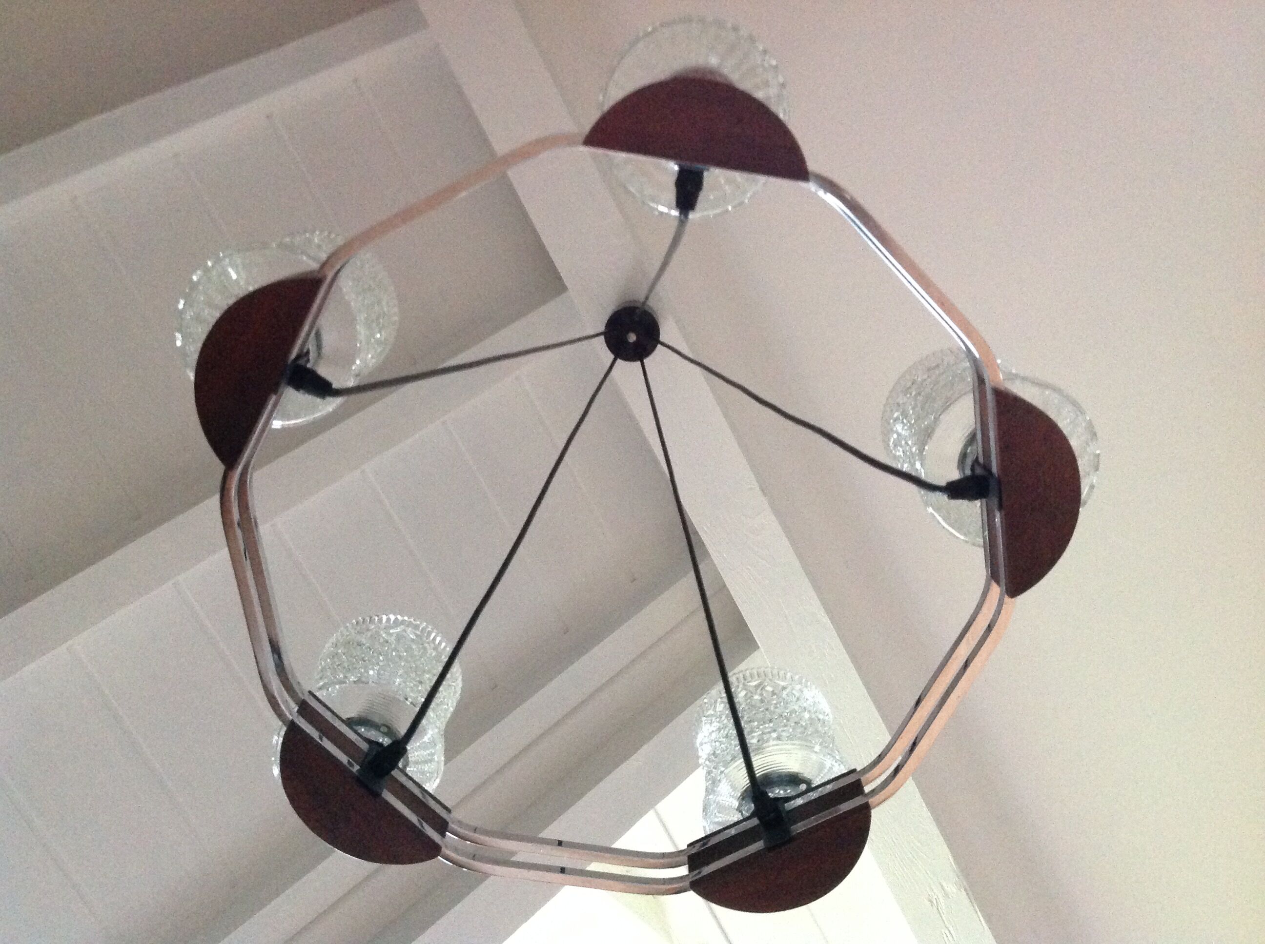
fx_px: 1277
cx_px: 632
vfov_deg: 40.6
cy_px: 472
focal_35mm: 35
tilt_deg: +76.3
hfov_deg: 52.7
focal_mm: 4.28
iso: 500
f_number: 2.4
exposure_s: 1/15
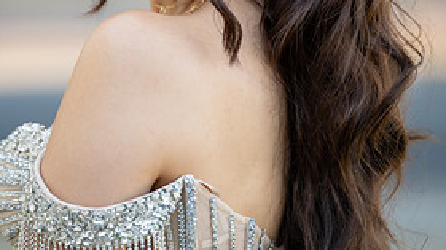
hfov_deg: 9.8
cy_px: -32
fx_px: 2588
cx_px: 217
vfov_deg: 5.5
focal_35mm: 219
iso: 250
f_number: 2.8
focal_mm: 130
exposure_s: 1/400
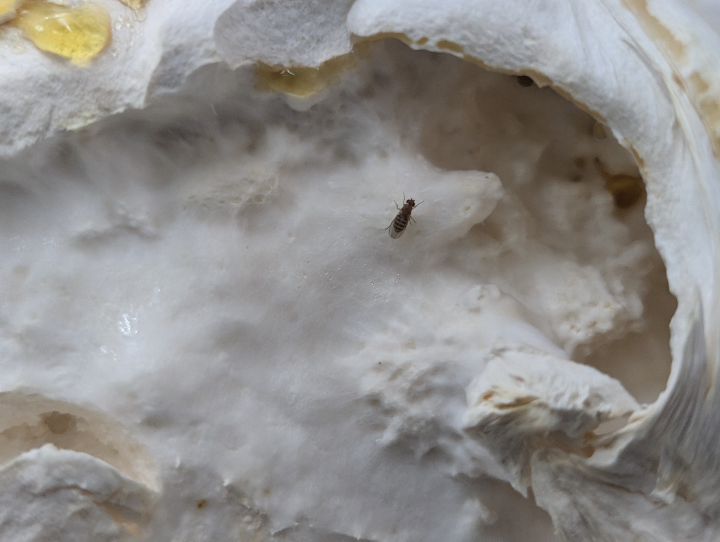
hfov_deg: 38.9
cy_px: 271
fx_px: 1021
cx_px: 360
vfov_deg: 29.7
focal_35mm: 49
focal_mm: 6.9
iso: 623
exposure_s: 1/560
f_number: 1.68
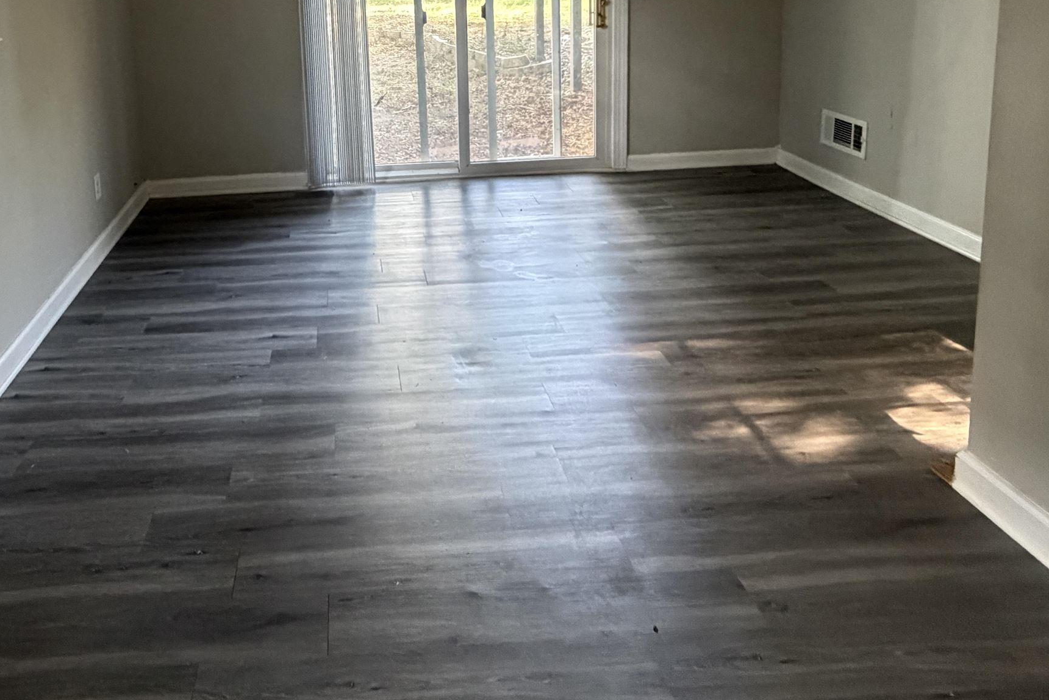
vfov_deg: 44.4
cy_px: 51
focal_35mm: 26
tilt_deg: -7.1
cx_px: 360
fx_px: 758
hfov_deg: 67.7
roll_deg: +3.6
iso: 640
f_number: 2.2
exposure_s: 1/60
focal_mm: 2.22
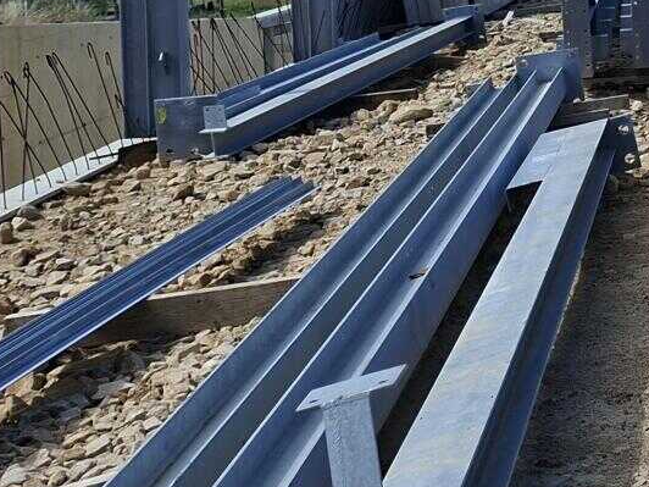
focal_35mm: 83
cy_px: -109
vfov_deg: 16.9
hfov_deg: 20.3
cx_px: 966
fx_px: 1556
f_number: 1.8
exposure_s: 1/1427
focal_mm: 5.54
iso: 50
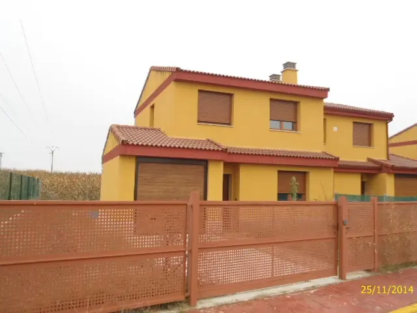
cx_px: 208
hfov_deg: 58.4
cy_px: 156
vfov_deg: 45.4
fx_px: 373
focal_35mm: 31
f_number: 3
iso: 80
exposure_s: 1/60
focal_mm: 5.6
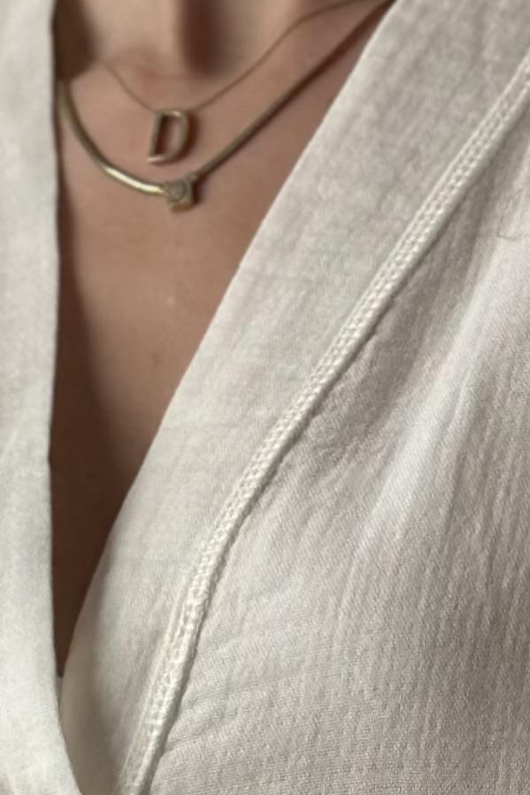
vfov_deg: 9.0
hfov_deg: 6.1
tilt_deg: +2.9
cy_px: 1087
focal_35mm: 224
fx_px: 4948
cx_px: 375
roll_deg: +0.1
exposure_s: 1/386
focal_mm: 6.86
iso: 80
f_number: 1.78
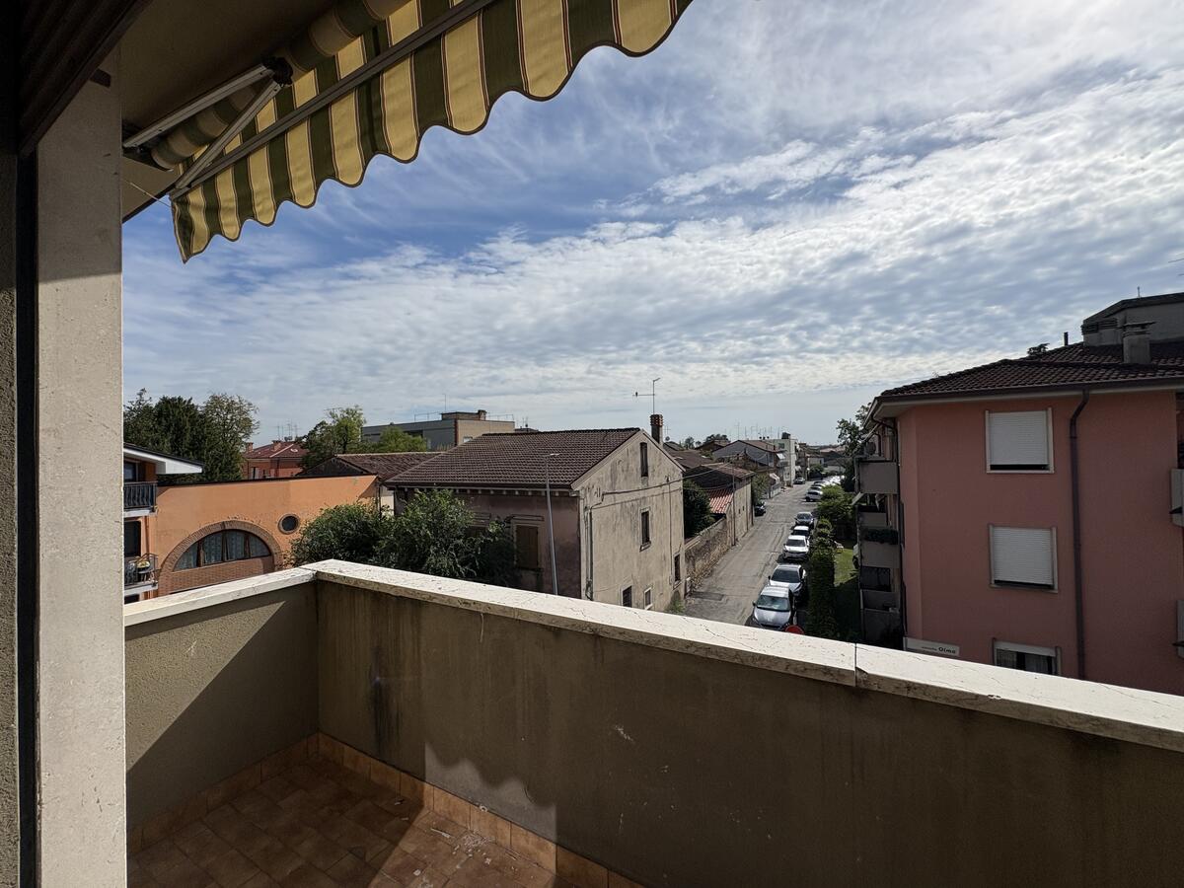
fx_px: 479
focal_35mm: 14
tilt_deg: +1.7
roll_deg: +2.2
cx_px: 592
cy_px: 444
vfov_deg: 85.7
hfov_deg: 102.1
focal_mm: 2.22
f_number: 2.2
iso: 50
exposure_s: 1/5263
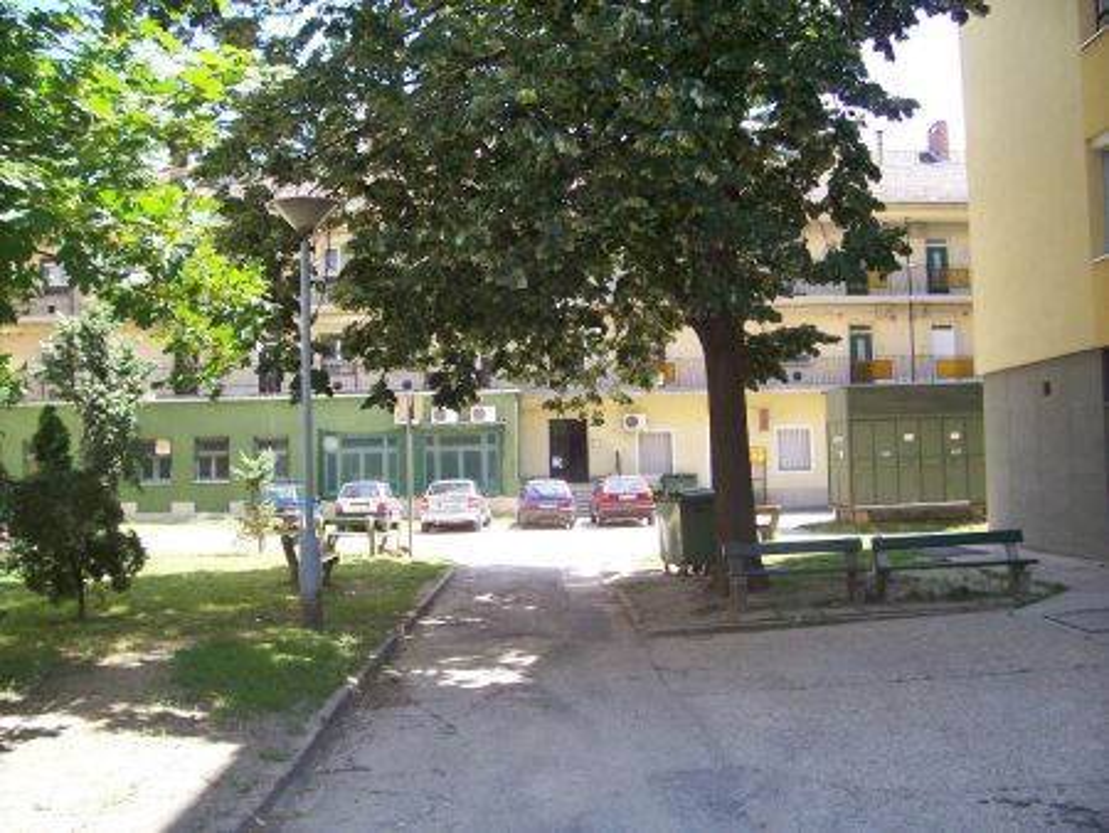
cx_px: 554
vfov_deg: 41.8
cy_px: 416
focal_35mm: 34
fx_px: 1090
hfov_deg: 53.9
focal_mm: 5.6
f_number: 2.7
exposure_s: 1/250
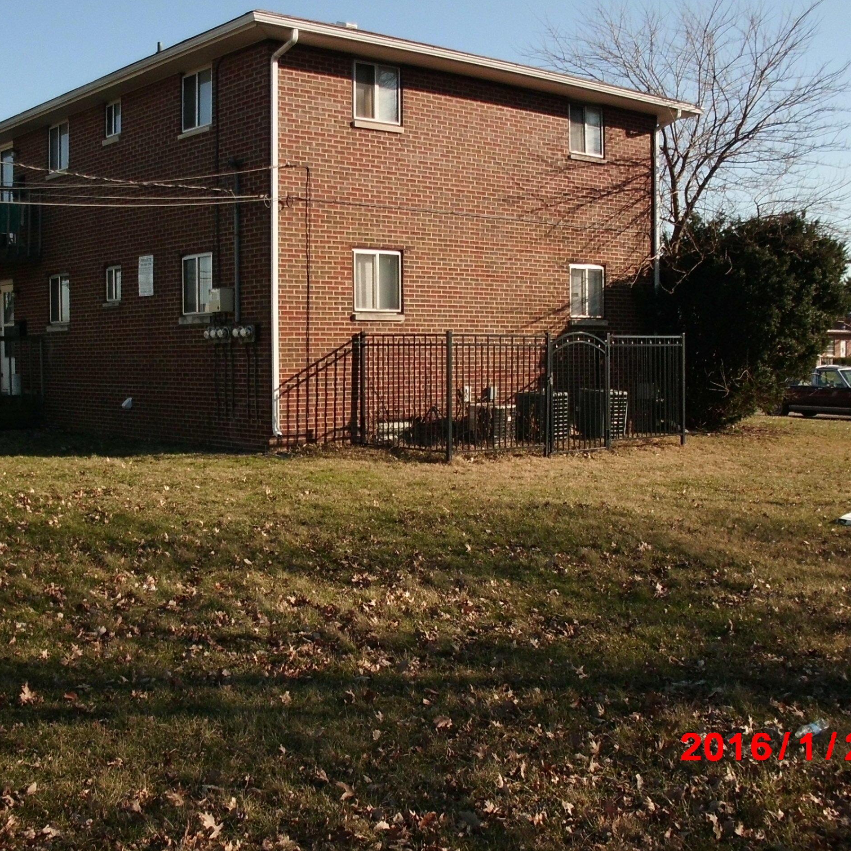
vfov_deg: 39.2
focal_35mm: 43
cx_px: 342
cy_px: 422
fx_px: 1196
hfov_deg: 39.0
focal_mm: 6.3
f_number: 7.3
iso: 100
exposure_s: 1/250
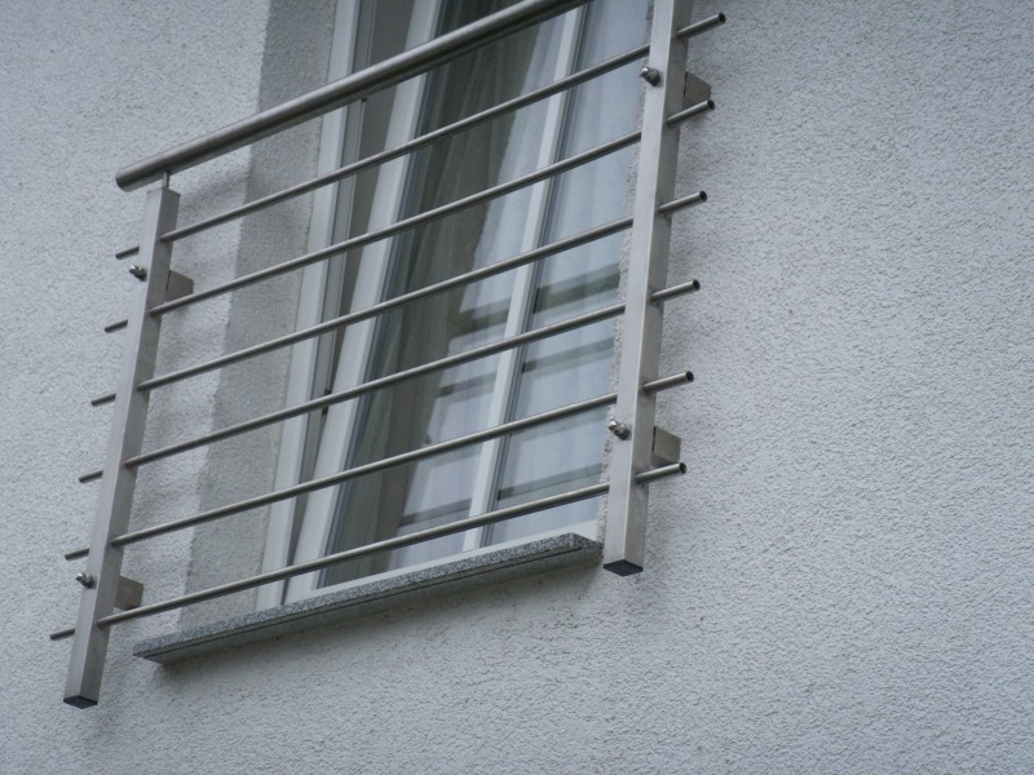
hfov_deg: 17.7
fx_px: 3316
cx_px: 517
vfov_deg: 13.3
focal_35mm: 111
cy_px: 388
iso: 50
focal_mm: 23.1
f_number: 8
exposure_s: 1/100
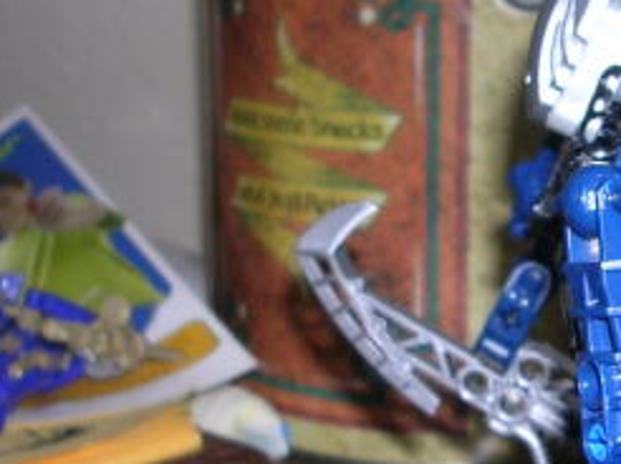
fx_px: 1774
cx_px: 608
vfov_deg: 14.9
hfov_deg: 19.3
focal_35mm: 99
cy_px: 277
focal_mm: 5.8
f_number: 2.8
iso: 50
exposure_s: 1/60.1
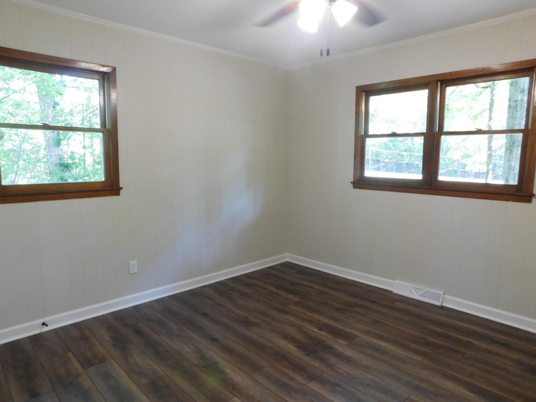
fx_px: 356
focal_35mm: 23
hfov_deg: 73.9
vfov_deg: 58.9
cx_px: 268
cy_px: 201
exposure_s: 1/30
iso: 250
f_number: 3
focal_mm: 4
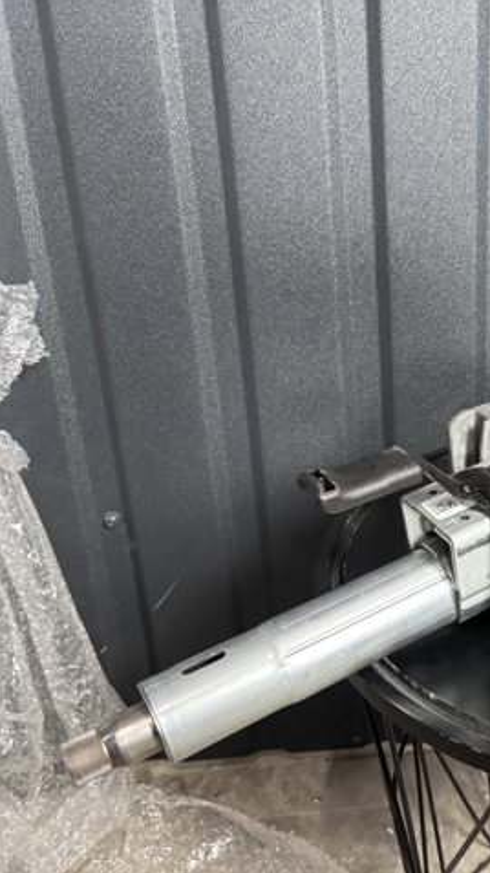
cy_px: 436
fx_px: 879
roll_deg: -2.0
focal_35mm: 38
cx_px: 525
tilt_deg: -24.2
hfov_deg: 28.6
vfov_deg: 52.8
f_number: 1.6
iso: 320
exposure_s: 1/50
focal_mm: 5.96
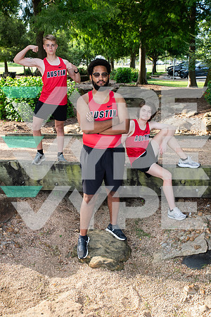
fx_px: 334
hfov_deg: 35.1
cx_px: 106
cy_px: 158
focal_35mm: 38
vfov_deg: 50.7
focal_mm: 38
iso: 400
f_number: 7.1
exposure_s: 1/200
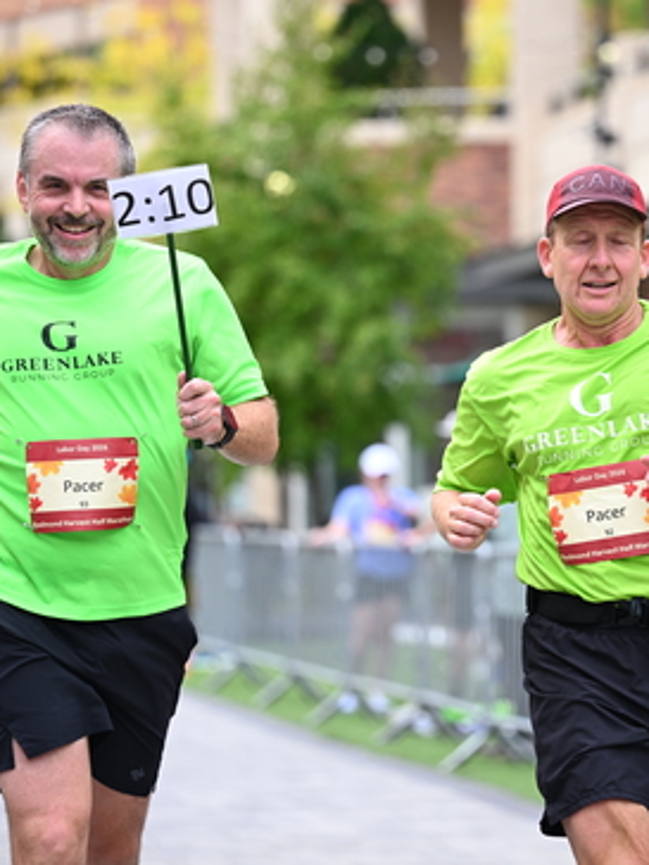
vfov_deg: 11.8
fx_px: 4175
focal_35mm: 167
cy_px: 431
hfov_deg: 8.9
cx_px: 464
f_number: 2.8
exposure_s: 1/2000
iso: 640
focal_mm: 115
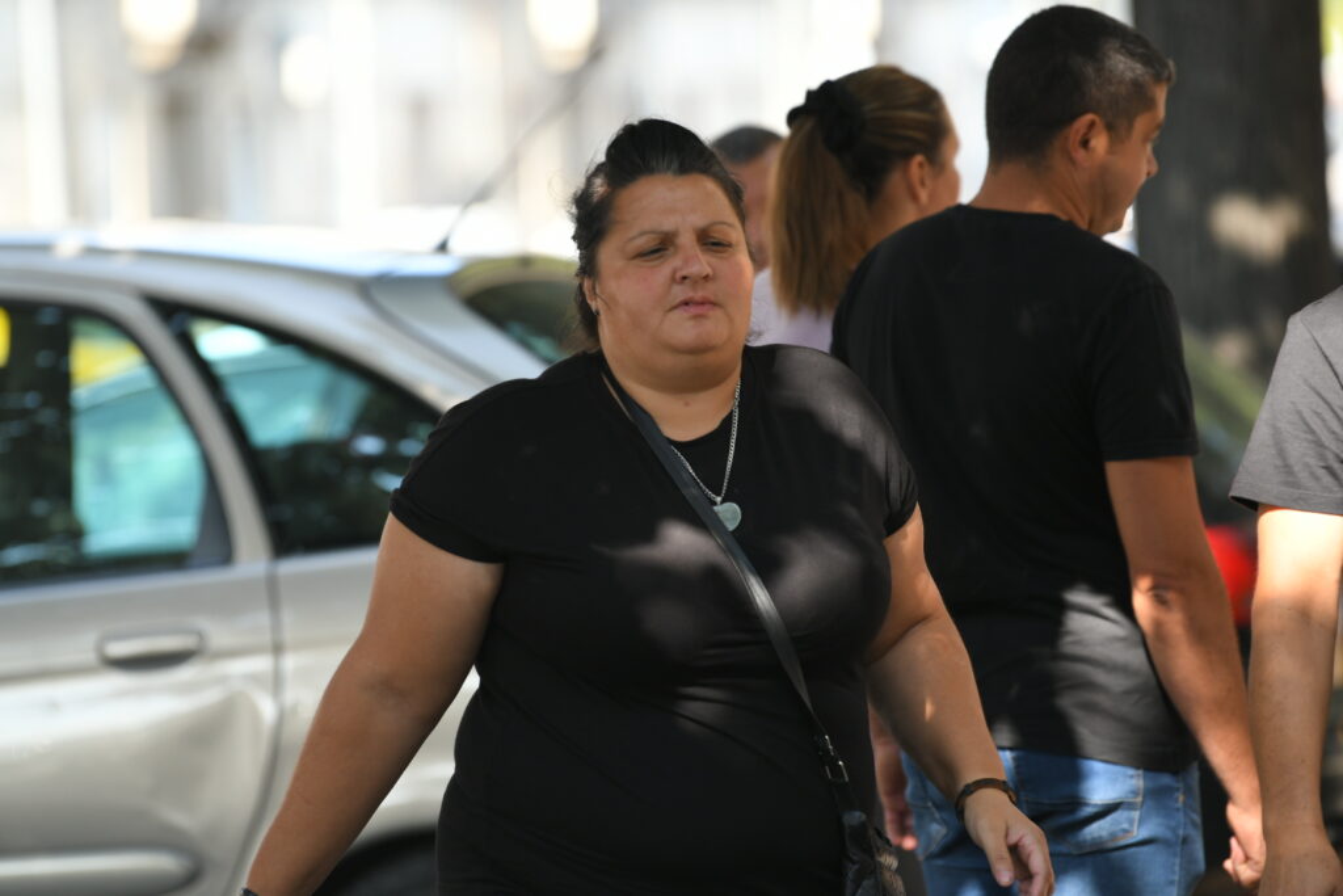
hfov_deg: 10.3
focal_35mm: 200
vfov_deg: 6.9
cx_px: 672
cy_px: 448
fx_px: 7462
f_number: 4
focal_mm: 200
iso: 250
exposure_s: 1/250
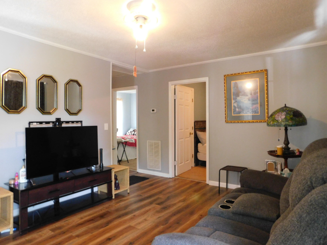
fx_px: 217
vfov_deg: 58.9
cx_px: 164
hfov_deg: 73.9
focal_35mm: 23
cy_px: 122
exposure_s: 1/15
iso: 400
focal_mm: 4
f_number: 3
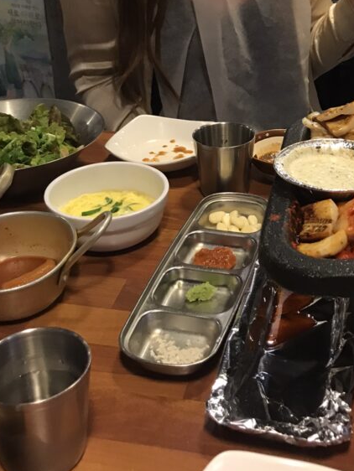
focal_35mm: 51
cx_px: 236
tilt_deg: -17.7
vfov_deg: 36.2
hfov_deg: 28.4
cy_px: 91
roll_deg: +0.2
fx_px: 695
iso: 50
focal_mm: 3.99
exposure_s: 1/15
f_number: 1.8
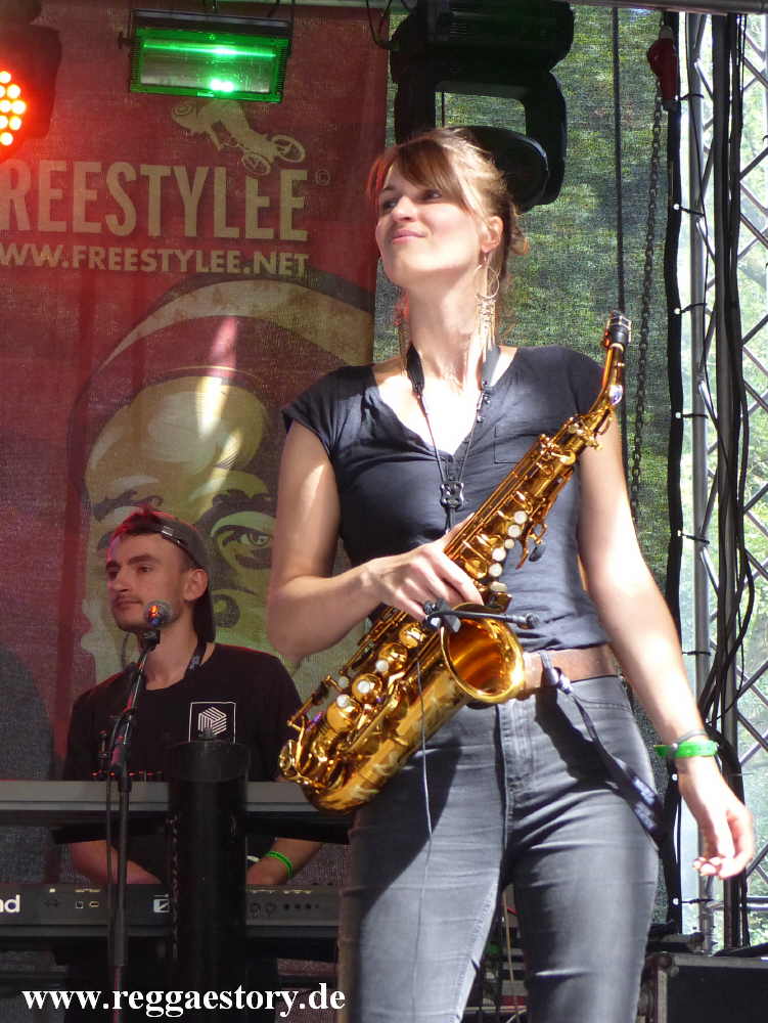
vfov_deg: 23.5
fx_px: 2453
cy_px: 512
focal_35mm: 83
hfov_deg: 17.8
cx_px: 384
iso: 320
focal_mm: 15
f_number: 2.8
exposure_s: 1/160
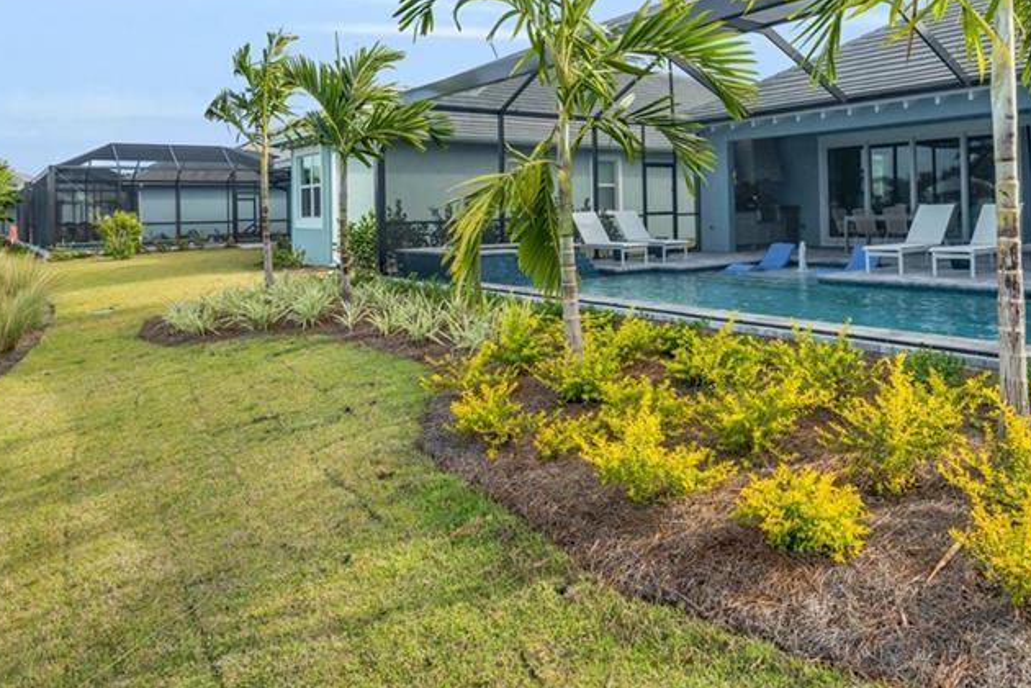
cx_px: 660
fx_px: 745
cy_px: 199
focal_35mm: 26
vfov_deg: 48.2
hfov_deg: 68.1
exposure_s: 1/200
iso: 200
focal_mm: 16
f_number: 9
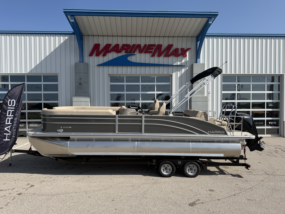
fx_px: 206
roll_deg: +1.1
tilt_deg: +0.1
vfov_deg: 54.9
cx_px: 141
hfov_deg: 69.4
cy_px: 110
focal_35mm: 25
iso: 80
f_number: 1.78
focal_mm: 6.76
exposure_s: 1/5714
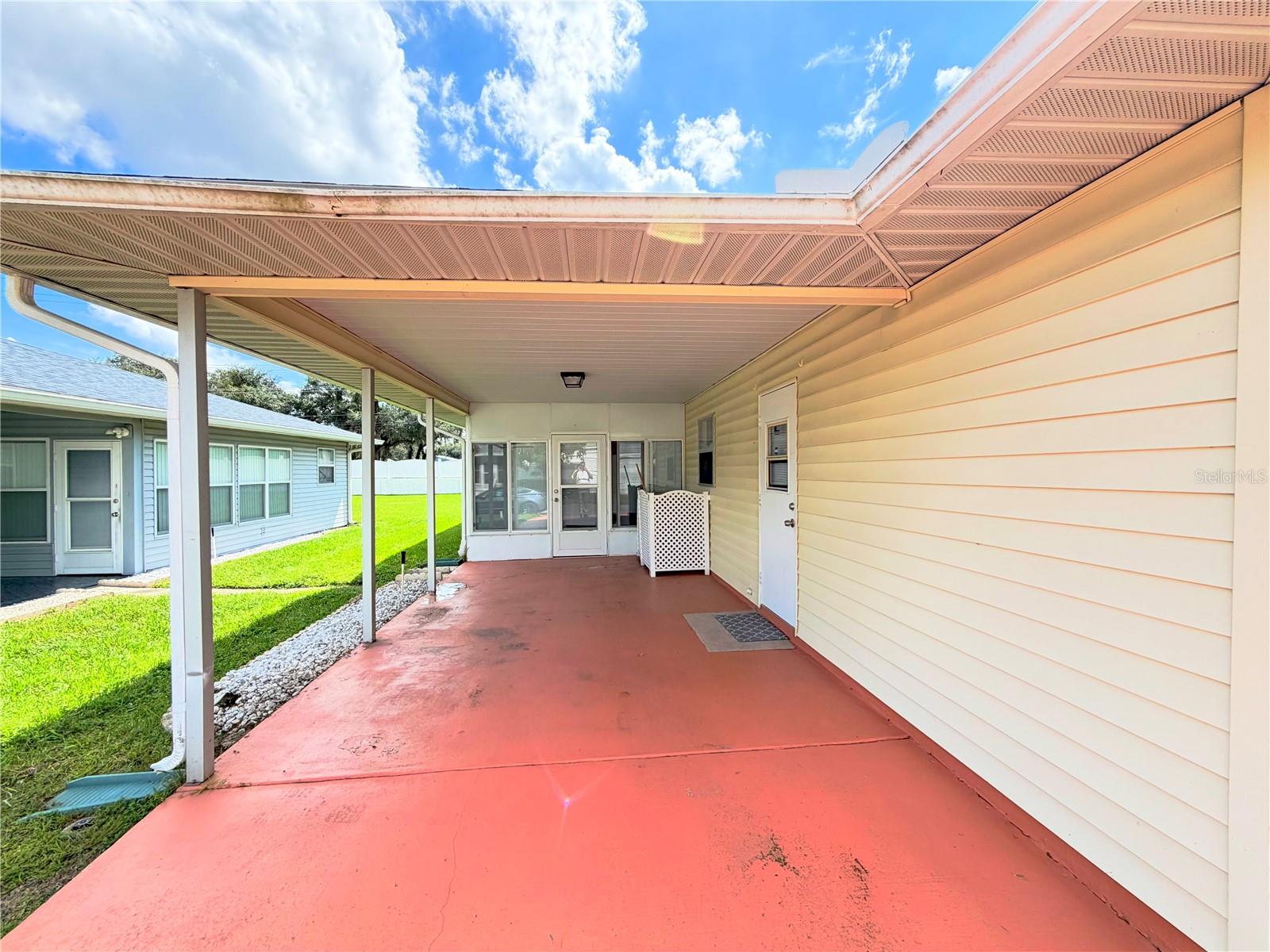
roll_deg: +0.5
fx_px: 514
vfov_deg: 85.7
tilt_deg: -0.9
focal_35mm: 14
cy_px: 476
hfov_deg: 102.1
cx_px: 635
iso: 32
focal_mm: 2.22
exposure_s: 1/770
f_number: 2.2
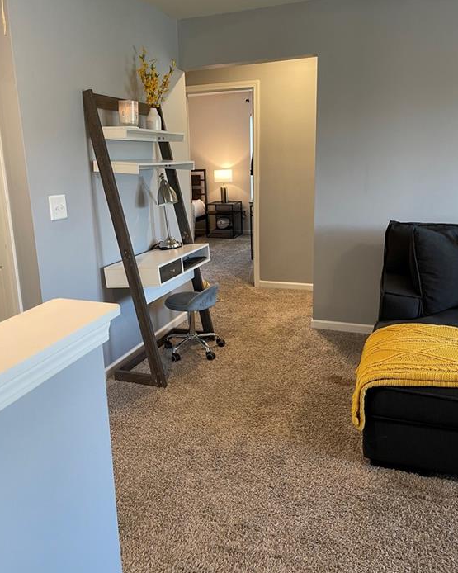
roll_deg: +1.5
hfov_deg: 53.2
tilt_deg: -13.0
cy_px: 263
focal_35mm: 27
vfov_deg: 64.0
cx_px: 229
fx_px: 458
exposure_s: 1/60
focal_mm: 5.1
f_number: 1.6
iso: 160
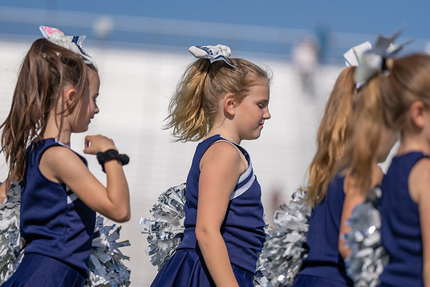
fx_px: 2354
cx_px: 229
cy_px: 141
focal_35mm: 197
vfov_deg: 7.0
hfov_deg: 10.4
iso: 100
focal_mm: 182
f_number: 2.8
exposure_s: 1/4000
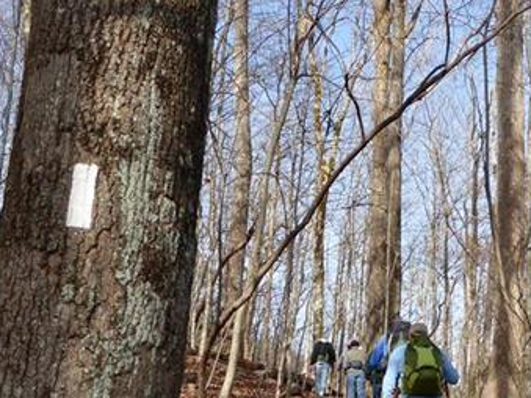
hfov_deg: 32.5
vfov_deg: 23.8
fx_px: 905
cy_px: 393
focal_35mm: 59
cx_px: 337
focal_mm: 4.3
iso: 100
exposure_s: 1/400
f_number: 3.3
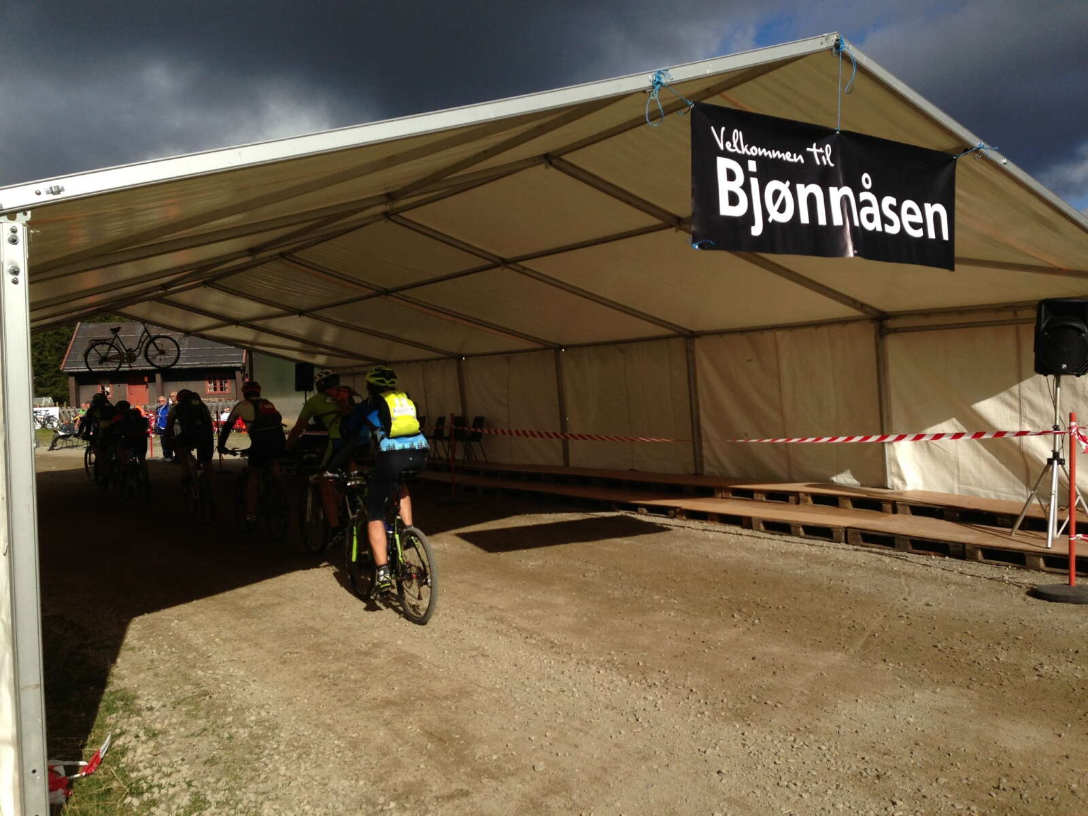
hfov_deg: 55.4
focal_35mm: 33
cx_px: 544
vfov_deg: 42.9
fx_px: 1037
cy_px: 408
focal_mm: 4.13
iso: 50
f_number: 2.4
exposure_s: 1/2611
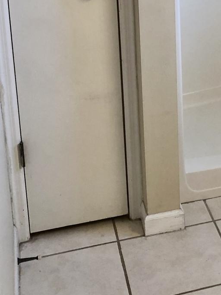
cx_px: 303
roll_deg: -0.1
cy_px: -5
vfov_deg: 22.8
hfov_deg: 16.8
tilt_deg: -15.6
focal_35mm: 82
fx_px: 698
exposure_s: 1/30
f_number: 1.8
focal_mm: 3.99
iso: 25
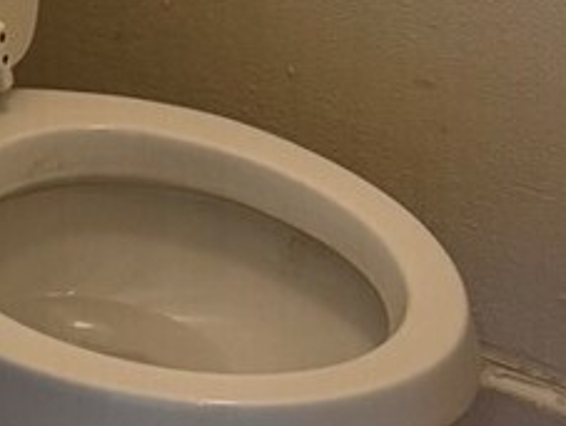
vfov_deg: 9.2
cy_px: -396
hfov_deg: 12.9
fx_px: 2489
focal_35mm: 152
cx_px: 67
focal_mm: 6.76
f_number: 1.78
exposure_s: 1/60
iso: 160
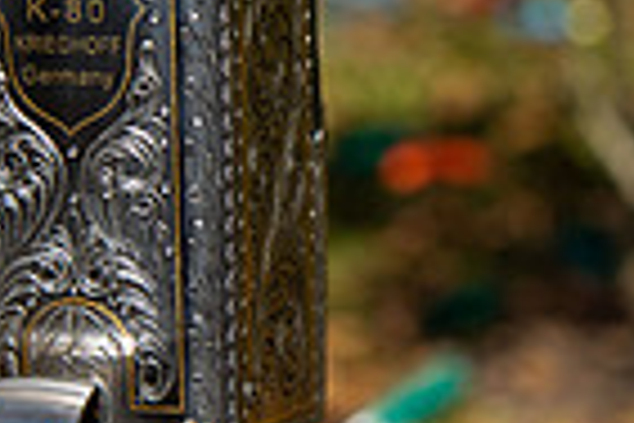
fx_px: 3187
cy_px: 207
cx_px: 589
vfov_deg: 7.6
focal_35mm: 181
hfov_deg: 11.3
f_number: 5.6
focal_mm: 44
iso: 50
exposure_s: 1/250
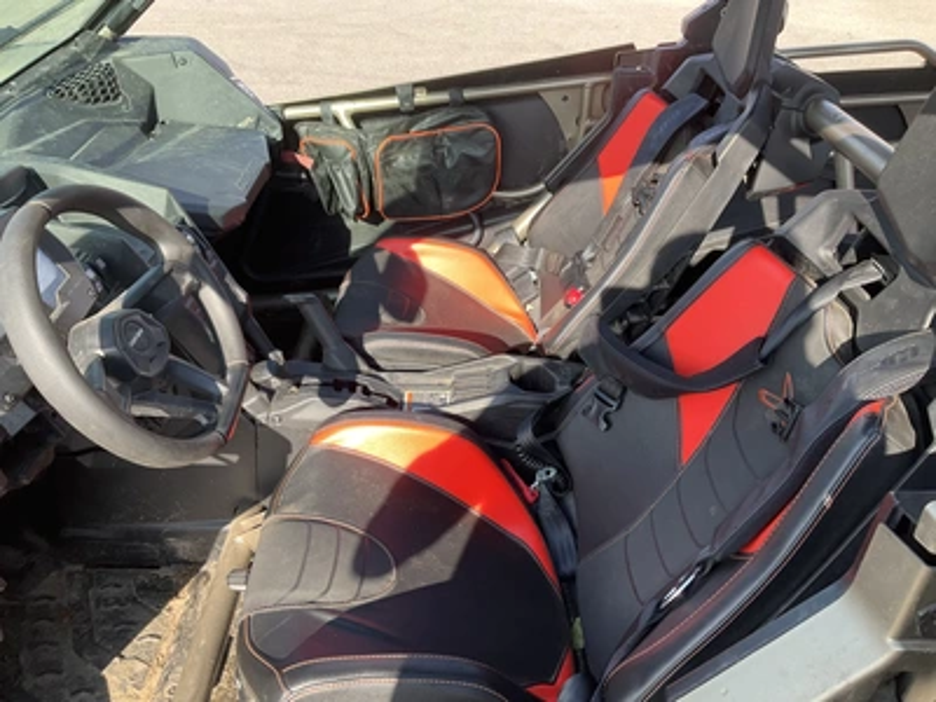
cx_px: 468
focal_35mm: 29
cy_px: 351
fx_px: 784
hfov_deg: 61.7
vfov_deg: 48.2
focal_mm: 3
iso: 20
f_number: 1.8
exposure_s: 1/141
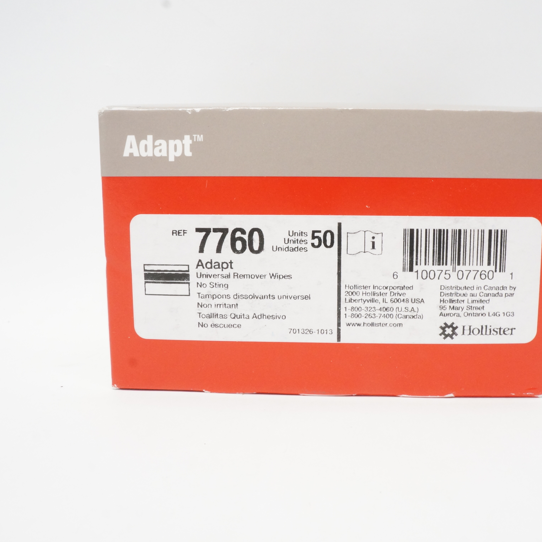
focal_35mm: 37
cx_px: 327
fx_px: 655
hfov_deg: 44.7
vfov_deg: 44.9
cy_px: 252
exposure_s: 1/20
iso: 1600
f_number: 14
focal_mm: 18
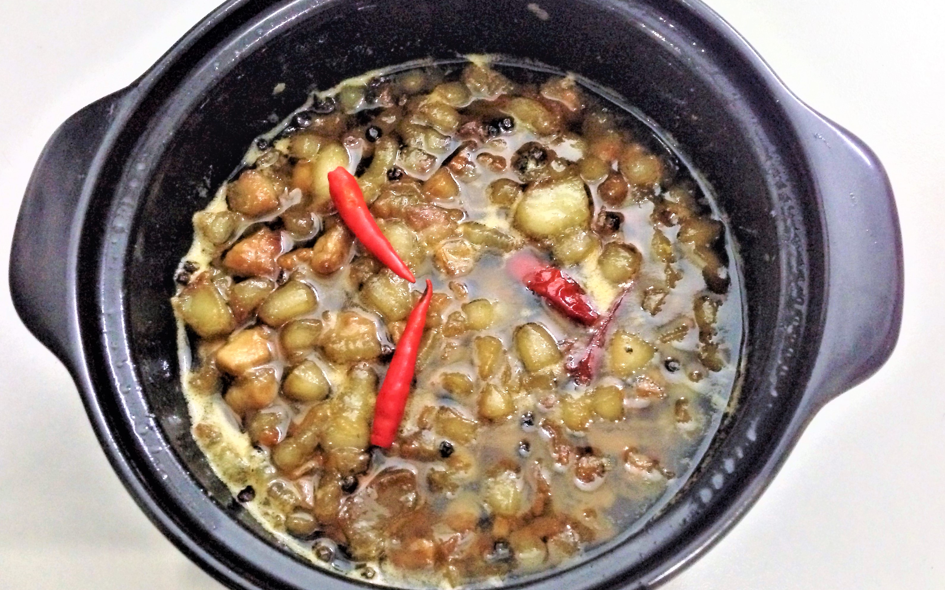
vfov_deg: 35.3
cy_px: 284
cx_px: 476
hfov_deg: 54.0
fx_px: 927
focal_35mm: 36
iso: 640
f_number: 2.4
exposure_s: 1/15
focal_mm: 4.12
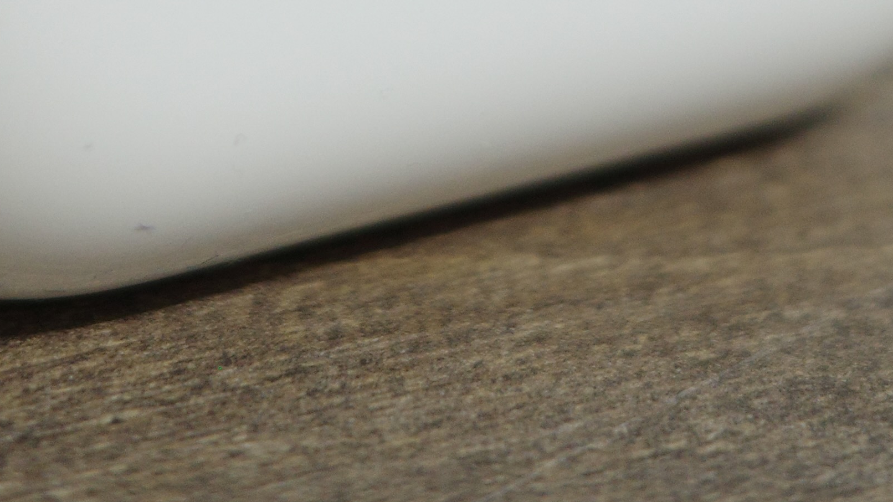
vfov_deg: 7.4
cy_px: -590
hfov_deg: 13.8
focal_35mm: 156
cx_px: 458
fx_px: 3693
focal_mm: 26
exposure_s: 1/40
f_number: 2.8
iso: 500
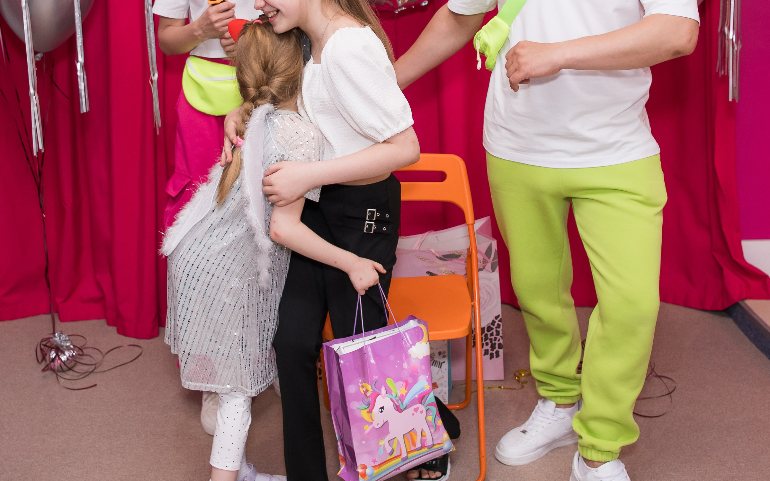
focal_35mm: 49
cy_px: 83
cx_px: 360
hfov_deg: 41.0
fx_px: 1028
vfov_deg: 25.8
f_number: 2.8
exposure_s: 1/160
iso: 500
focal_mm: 24
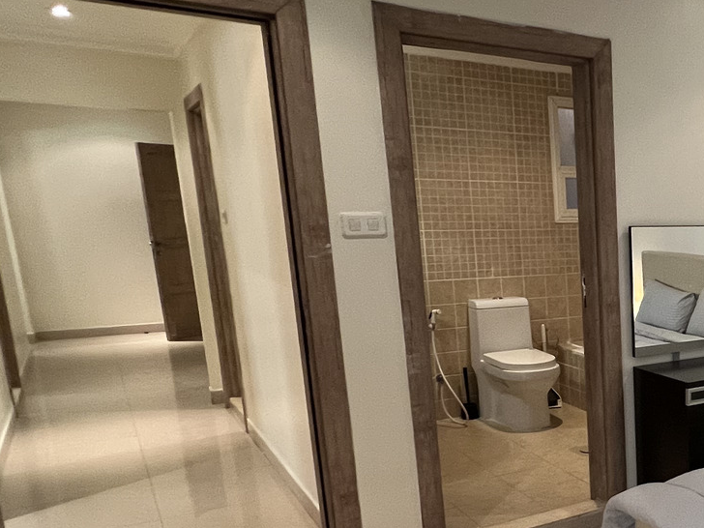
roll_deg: -0.3
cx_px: 794
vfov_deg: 38.9
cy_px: 380
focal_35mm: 36
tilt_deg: -11.9
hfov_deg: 40.3
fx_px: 732
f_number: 1.8
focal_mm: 1.57
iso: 320
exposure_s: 1/50
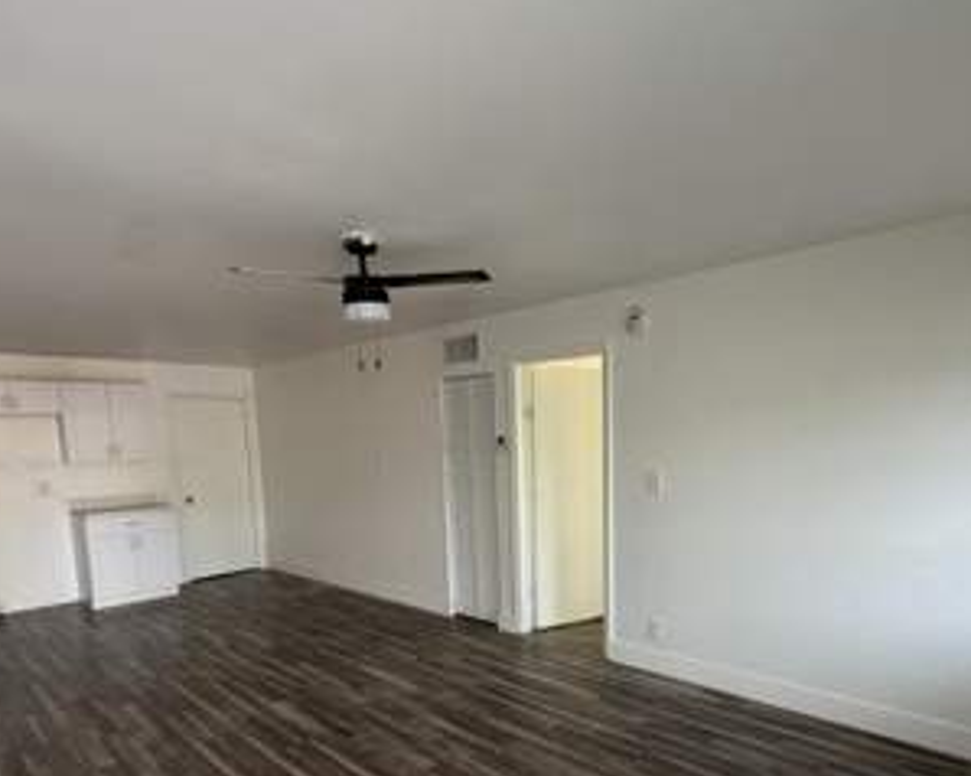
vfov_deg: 61.6
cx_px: 521
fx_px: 632
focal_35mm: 22
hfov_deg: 75.0
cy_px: 514
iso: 200
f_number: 2.2
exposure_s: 1/121
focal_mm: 2.22
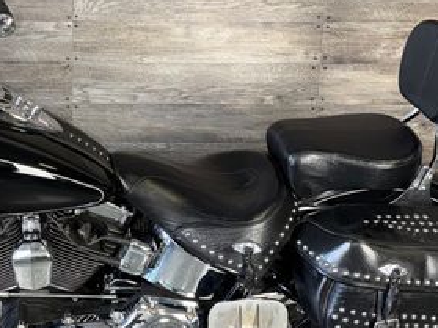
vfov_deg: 26.4
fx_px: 696
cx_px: 96
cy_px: 118
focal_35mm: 55
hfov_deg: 34.0
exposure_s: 1/30
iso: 64
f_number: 1.78
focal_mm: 6.76
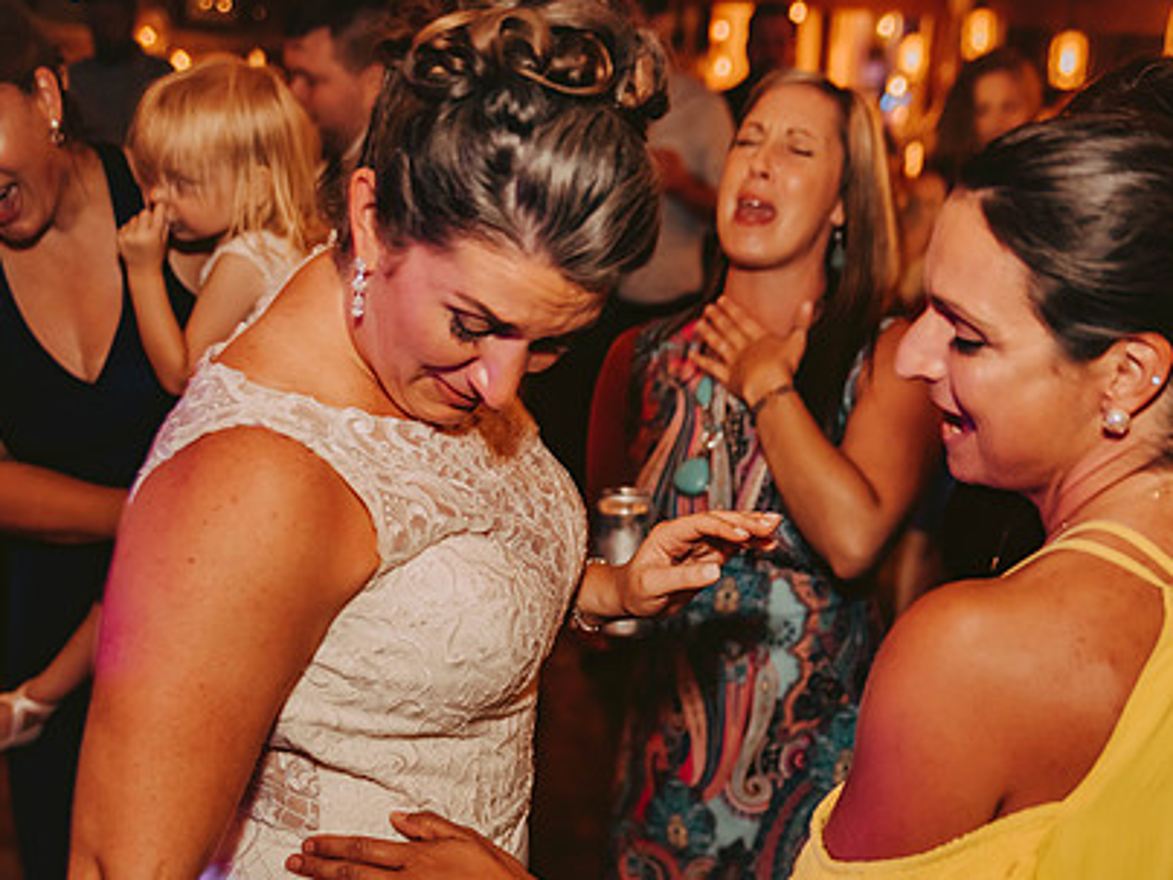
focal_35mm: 58
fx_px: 1965
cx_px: 697
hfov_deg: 33.1
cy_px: 559
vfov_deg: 25.1
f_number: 2.8
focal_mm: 42
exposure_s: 1/125
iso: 1250
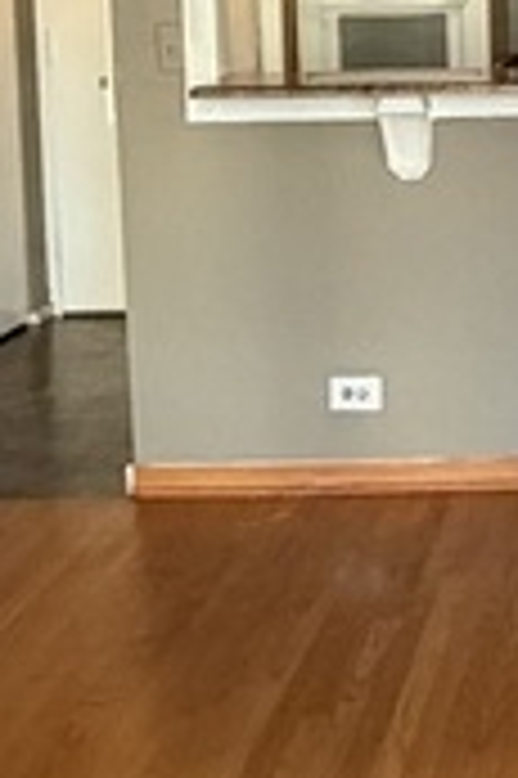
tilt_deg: -5.9
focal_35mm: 91
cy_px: 144
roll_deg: +0.7
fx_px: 1968
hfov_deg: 14.2
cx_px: 734
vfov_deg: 22.1
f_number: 2.2
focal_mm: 2.22
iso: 500
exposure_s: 1/60
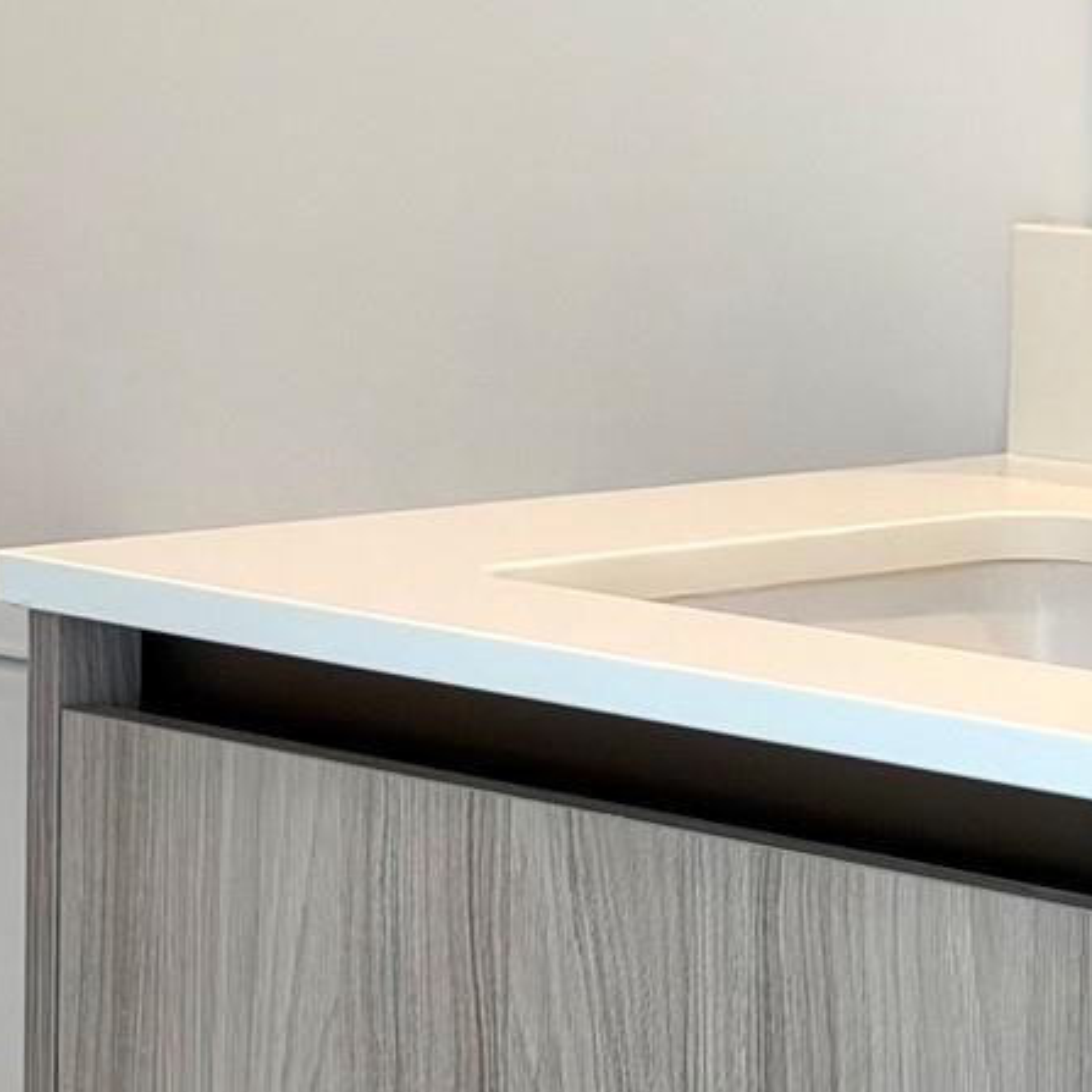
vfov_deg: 11.4
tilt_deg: -3.0
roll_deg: -0.2
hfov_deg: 11.5
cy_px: 76
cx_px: 650
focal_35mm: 152
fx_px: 5425
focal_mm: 6.76
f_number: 1.78
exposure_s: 1/120
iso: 80
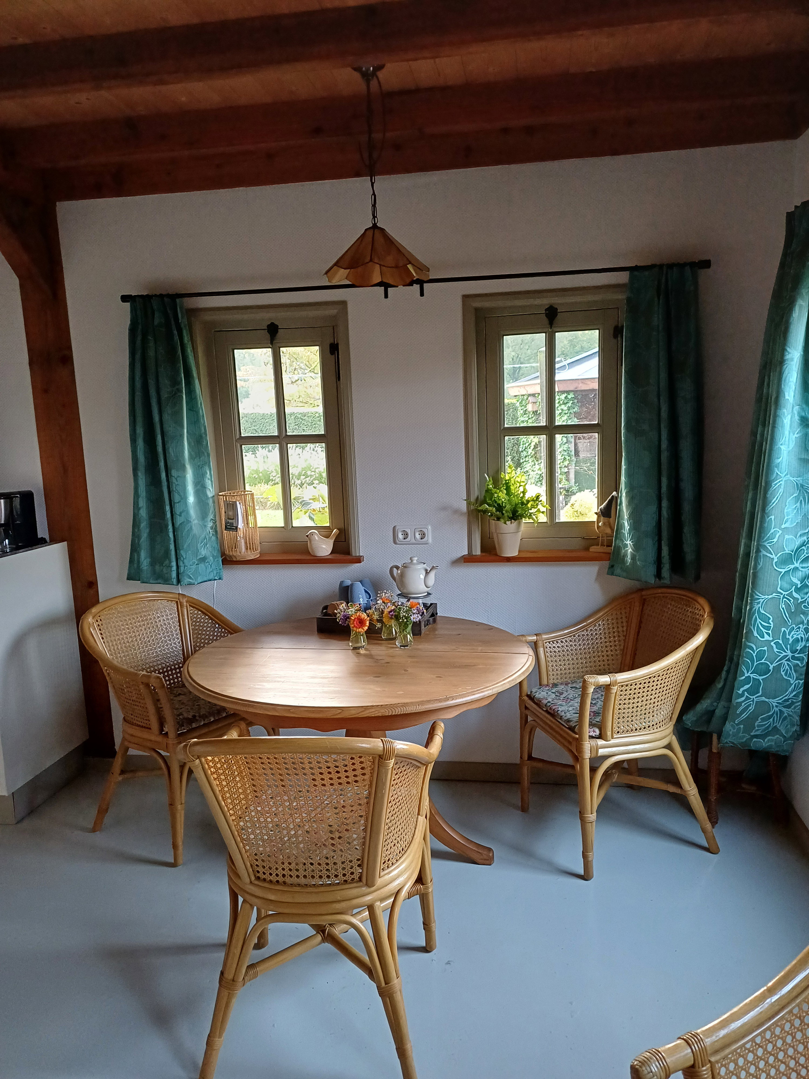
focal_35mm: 25
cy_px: 540
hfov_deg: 54.9
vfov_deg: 69.4
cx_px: 404
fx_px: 779
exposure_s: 1/33
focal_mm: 4.65
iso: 400
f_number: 1.8
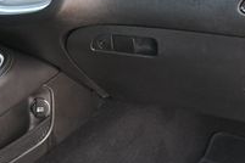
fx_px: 616
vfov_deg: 15.1
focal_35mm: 91
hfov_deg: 22.3
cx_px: 59
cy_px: 103
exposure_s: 1/125
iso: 640
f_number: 3.8
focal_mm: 19
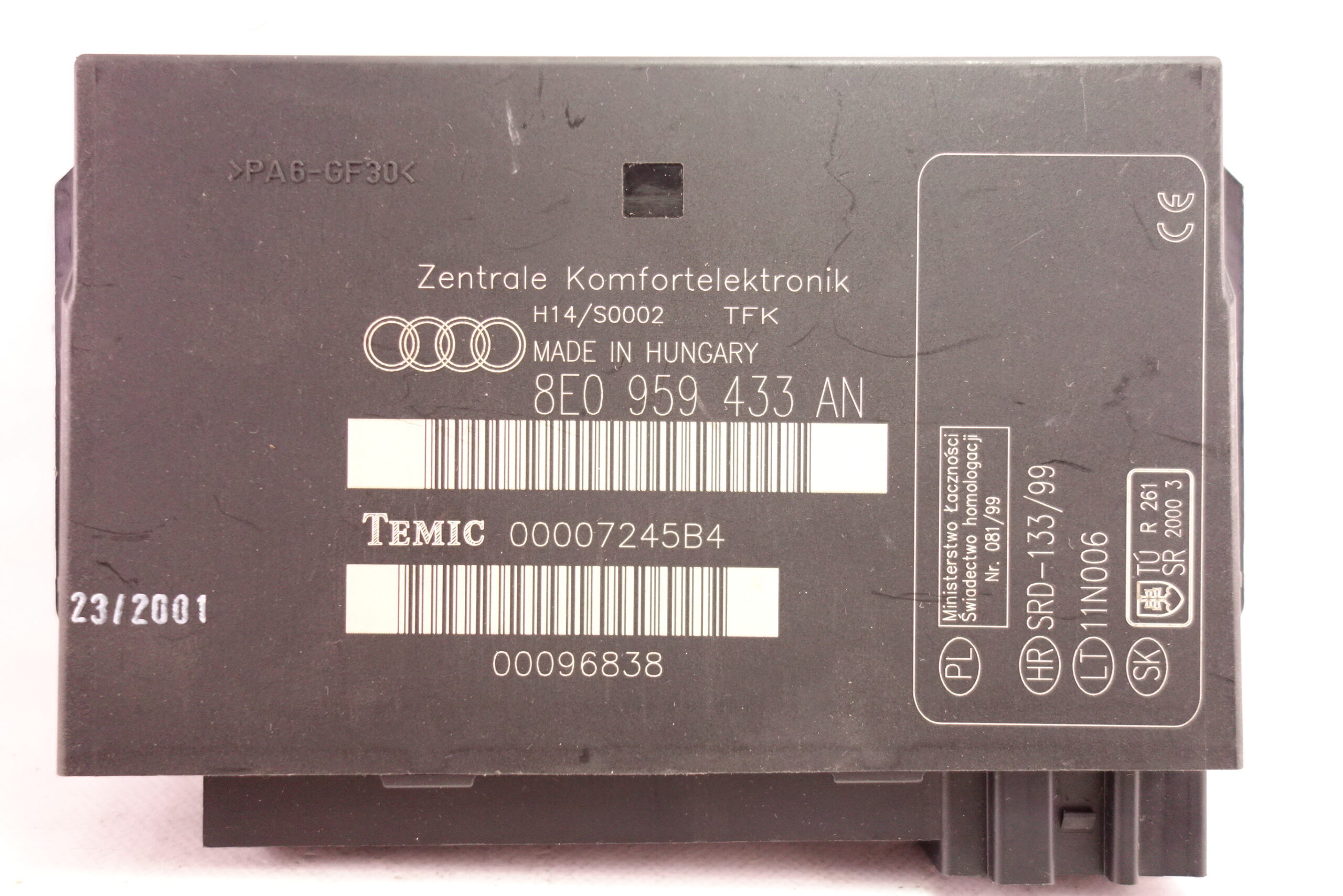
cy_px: 448
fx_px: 1082
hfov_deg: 63.7
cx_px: 672
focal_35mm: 29
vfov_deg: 45.0
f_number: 2
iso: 1250
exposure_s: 1/40
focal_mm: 10.63
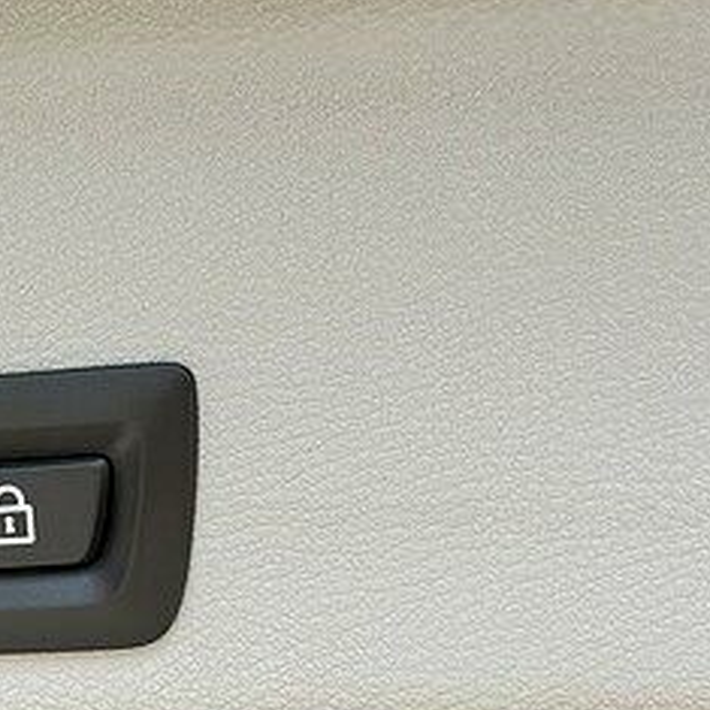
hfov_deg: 17.1
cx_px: -30
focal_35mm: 99
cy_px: 456
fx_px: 2297
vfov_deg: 17.5
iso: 80
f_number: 1.78
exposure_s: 1/1013
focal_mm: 6.76
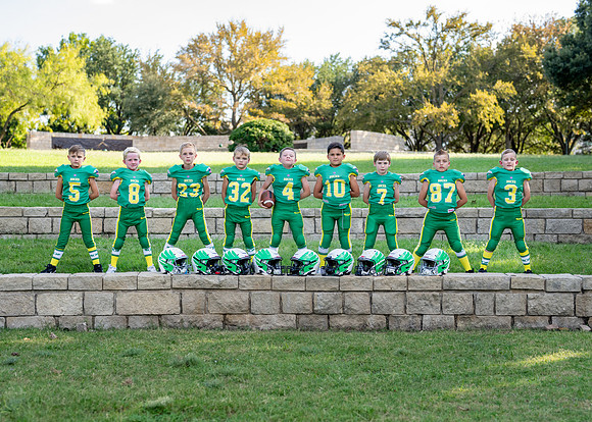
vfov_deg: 24.8
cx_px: 298
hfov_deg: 34.2
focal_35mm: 57
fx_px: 962
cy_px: 214
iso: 64
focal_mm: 50
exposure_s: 1/400
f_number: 2.2
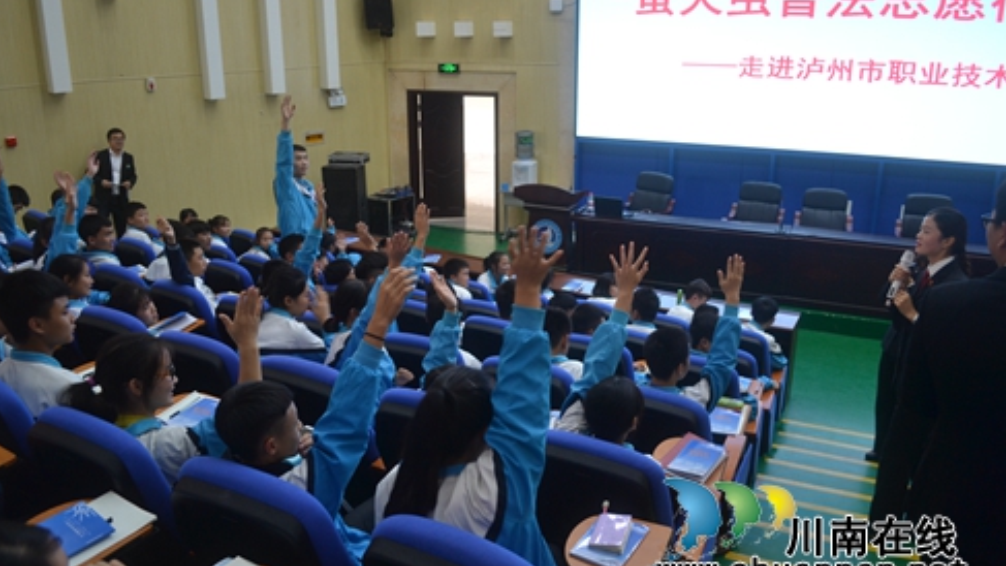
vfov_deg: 40.2
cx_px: 492
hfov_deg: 66.1
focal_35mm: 29
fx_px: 774
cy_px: 268
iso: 400
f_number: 3.5
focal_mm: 18
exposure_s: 1/25
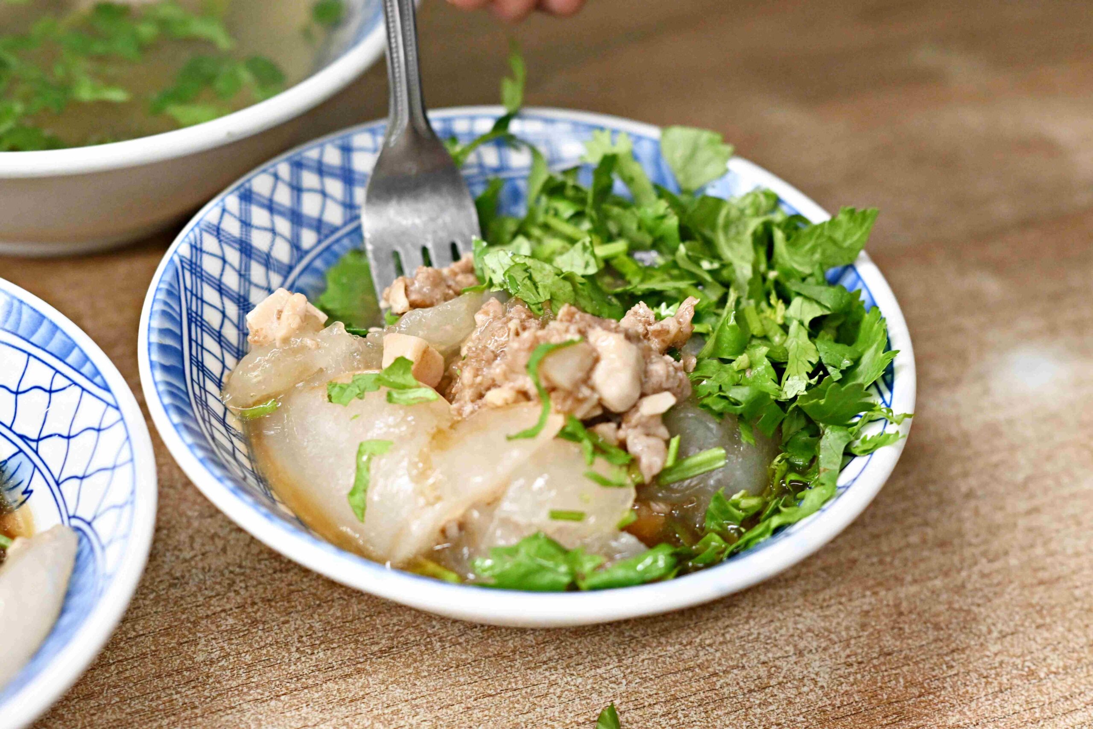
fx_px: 2277
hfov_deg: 27.0
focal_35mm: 75
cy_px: 364
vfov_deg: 18.2
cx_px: 546
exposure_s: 1/200
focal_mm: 50
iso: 2800
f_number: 3.2
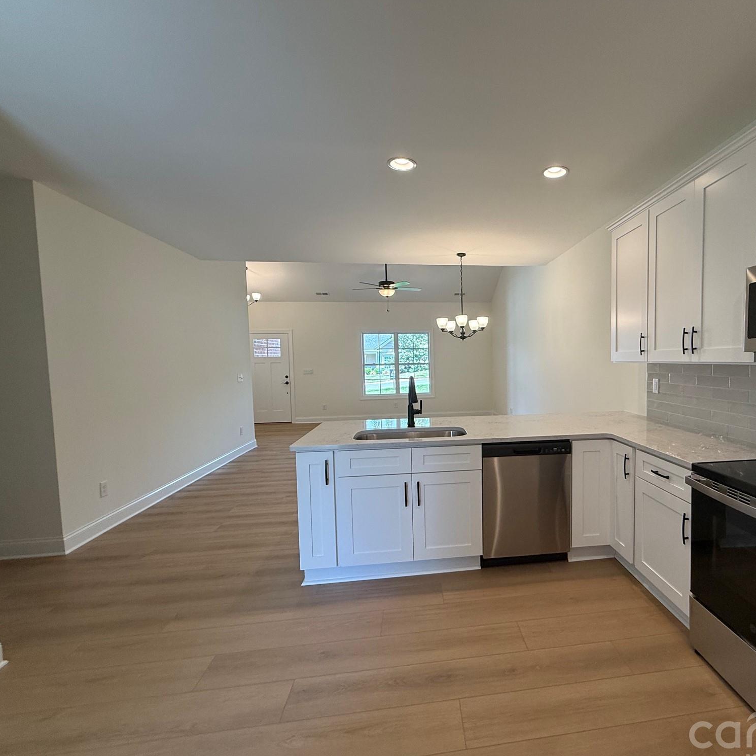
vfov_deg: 84.0
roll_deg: +1.1
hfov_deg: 82.3
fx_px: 420
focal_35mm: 17
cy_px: 384
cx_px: 475
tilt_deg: -2.8
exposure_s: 1/120
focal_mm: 2.22
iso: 125
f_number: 2.2
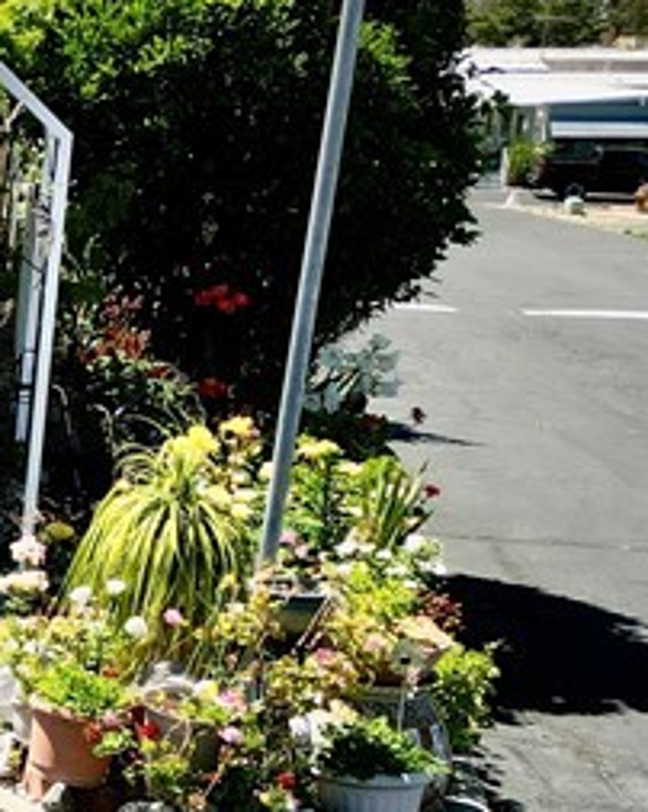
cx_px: -962
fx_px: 2280
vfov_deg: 20.1
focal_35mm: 95
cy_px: 568
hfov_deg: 12.3
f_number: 1.7
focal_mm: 6.72
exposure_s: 1/30
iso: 100
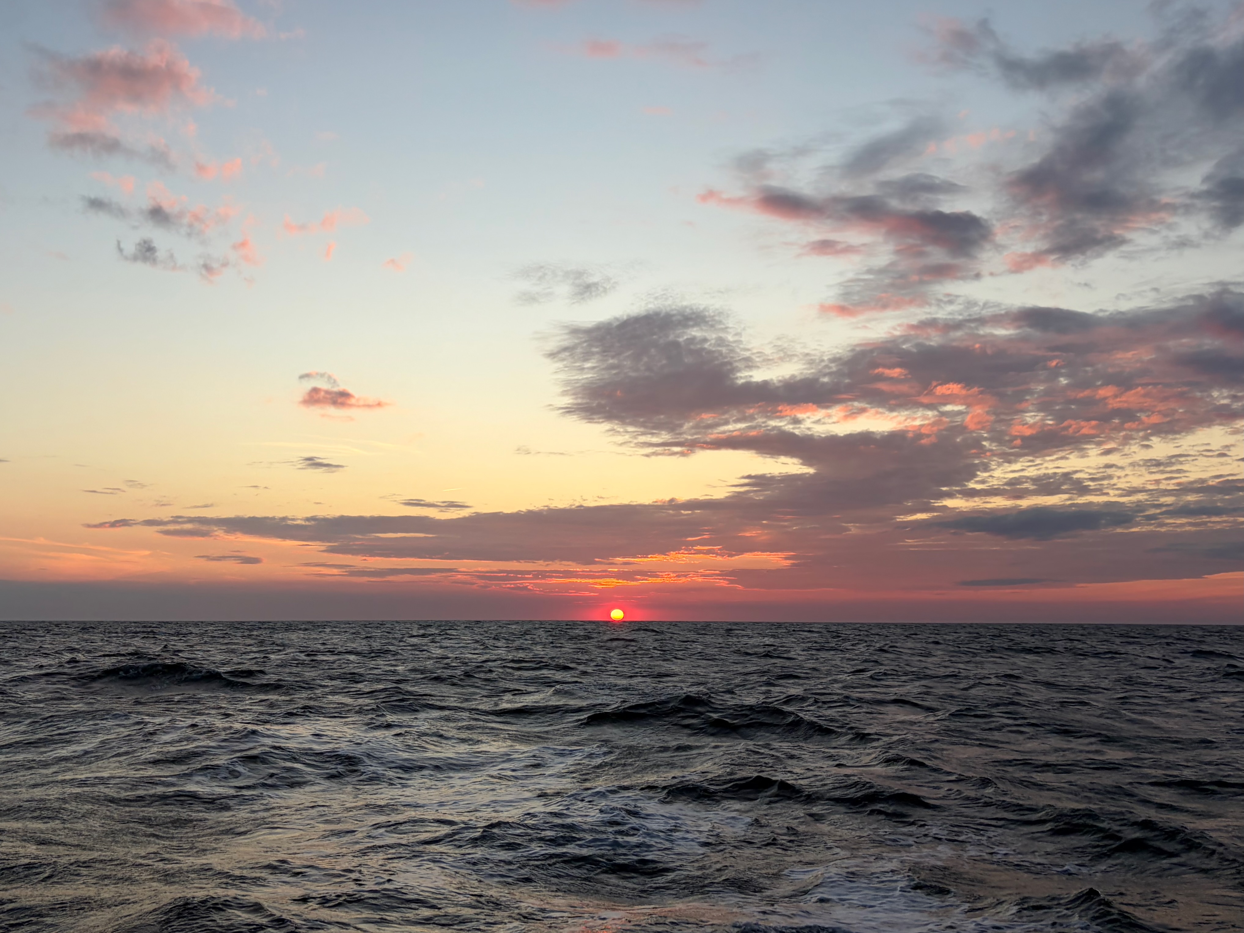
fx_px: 934
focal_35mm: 26
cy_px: 466
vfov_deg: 53.1
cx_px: 622
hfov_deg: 67.3
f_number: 1.6
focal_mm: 5.96
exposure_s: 1/673
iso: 50
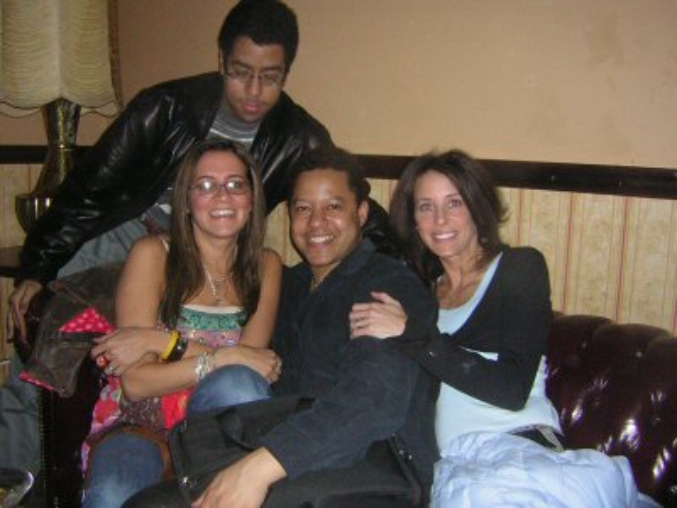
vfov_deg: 39.7
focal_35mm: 36
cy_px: 254
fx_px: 704
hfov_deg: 51.4
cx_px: 338
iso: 162
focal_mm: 4.7
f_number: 5.2
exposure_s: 1/60.1
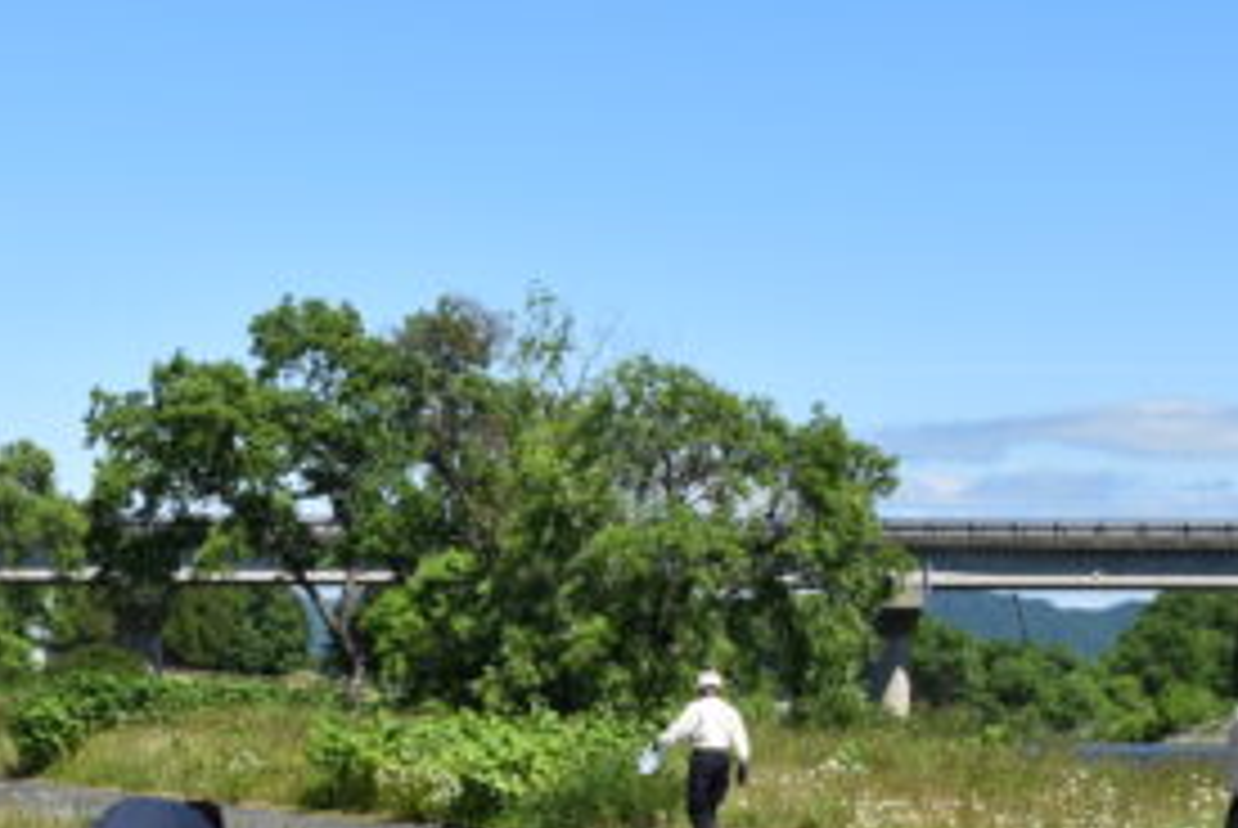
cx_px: 333
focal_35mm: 98
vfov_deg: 13.9
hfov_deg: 20.6
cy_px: 626
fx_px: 3378
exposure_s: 1/400
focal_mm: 29
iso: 200
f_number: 10
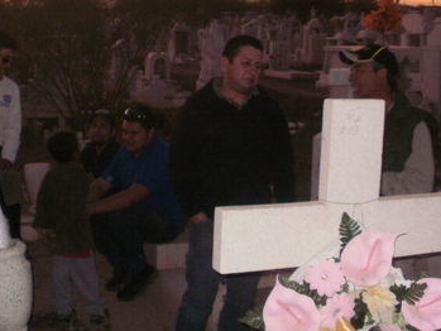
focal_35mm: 66
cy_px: 61
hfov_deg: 29.3
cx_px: 177
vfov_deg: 21.9
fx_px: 841
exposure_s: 1/30
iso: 160
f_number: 3.5
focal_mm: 6.3
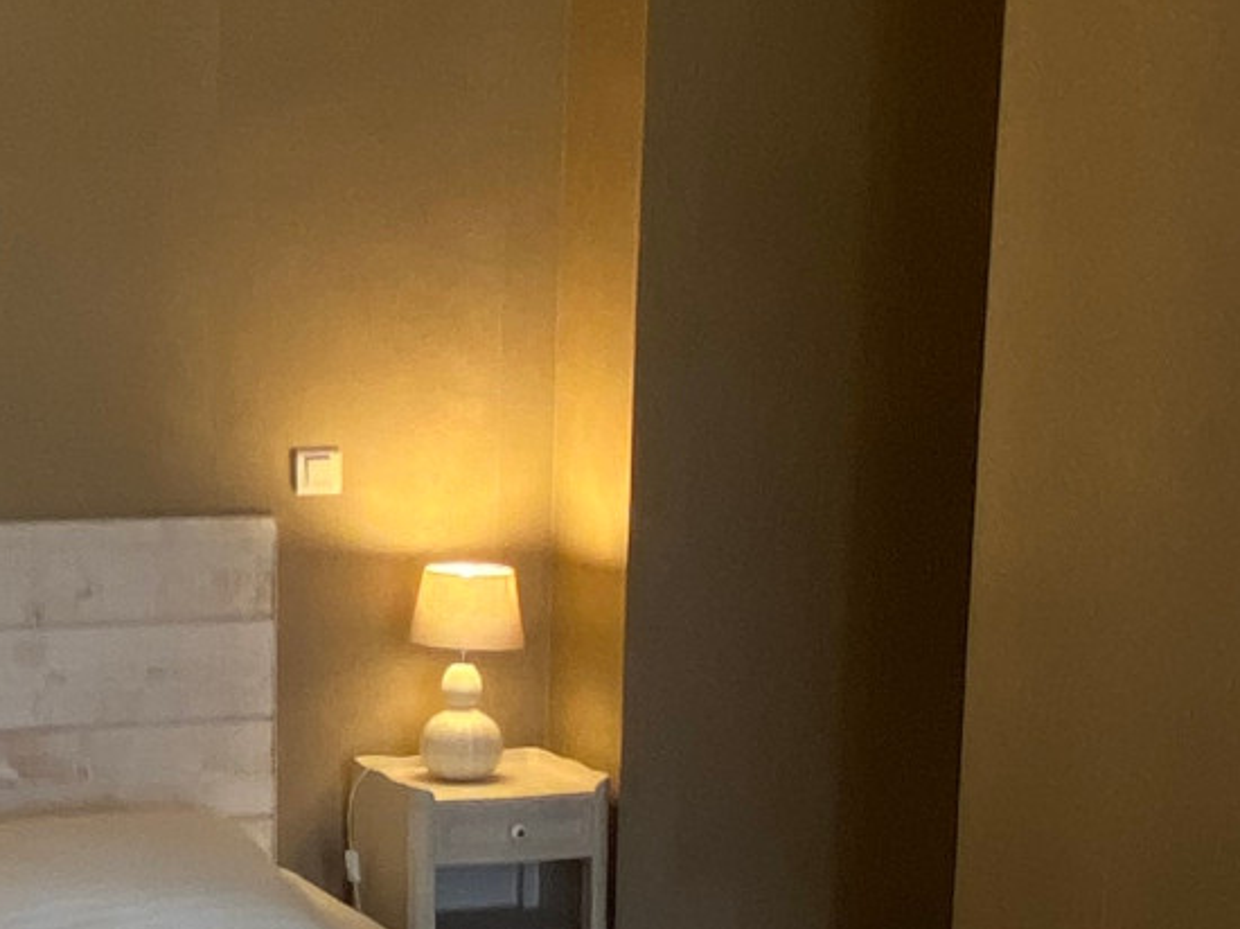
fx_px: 3616
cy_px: 914
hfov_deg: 19.0
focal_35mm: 101
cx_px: 50
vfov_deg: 14.4
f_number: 9.9
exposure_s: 1/250
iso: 80
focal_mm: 6.61
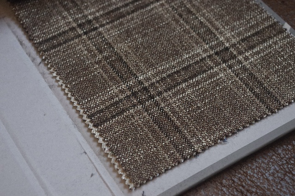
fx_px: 671
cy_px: 98
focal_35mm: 82
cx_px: 148
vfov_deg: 16.6
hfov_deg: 24.8
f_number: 8
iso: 6400
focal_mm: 55
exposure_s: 1/125
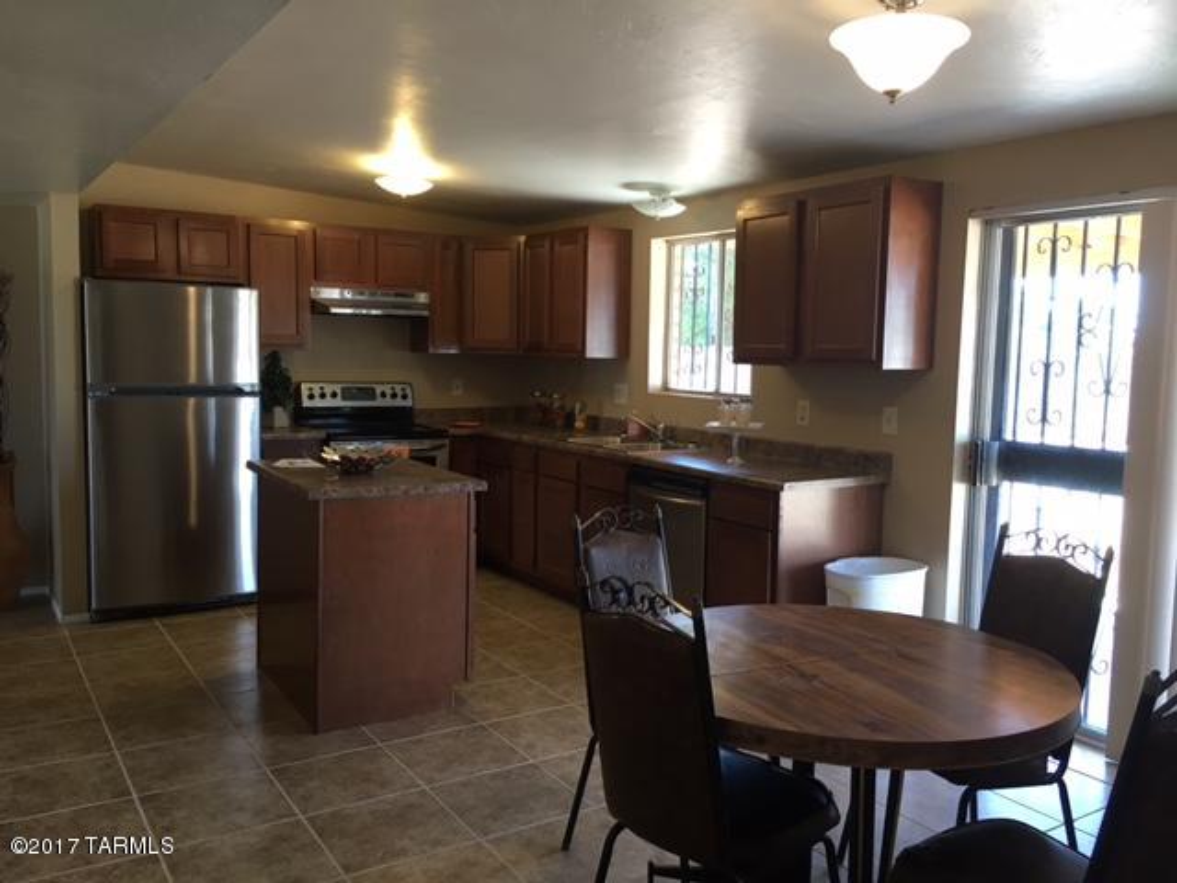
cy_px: 442
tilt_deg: -6.1
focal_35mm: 29
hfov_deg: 61.7
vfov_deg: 48.2
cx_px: 588
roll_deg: -1.0
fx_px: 986
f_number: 2.2
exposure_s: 1/30
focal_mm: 4.15
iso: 32
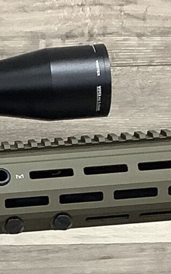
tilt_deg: -17.8
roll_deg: -0.7
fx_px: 1245
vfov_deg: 12.4
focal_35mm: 167
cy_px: 269
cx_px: -83
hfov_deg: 7.7
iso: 125
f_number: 2.4
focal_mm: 3.3
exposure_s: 1/60
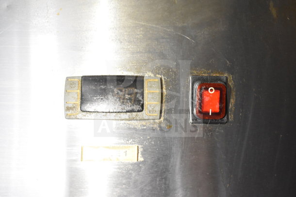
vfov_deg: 34.2
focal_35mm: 39
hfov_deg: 49.5
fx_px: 321
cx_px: 148
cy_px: 98
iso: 3200
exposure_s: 1/40
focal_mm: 26
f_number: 4
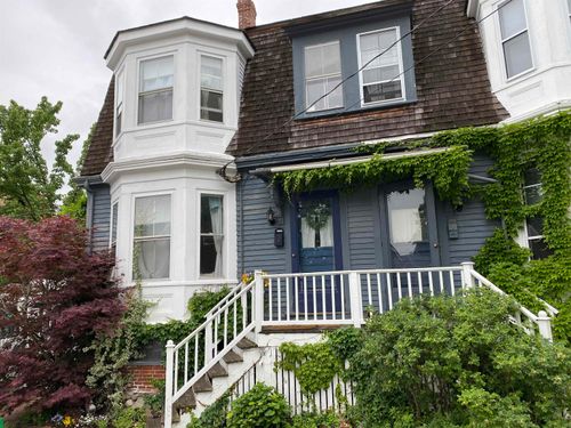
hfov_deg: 67.3
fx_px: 429
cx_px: 286
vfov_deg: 53.1
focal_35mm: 26
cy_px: 214
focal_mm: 4.25
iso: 32
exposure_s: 1/412
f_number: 1.8
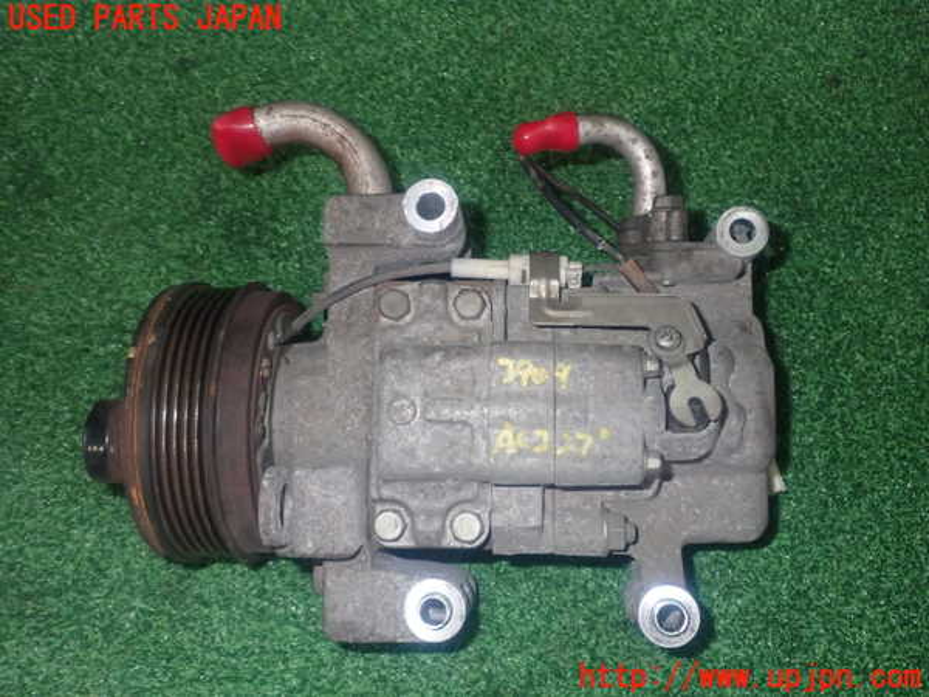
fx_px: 966
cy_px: 348
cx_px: 464
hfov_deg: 51.4
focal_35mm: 36
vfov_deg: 39.7
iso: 640
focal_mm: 6.37
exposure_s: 1/40
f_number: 7.1
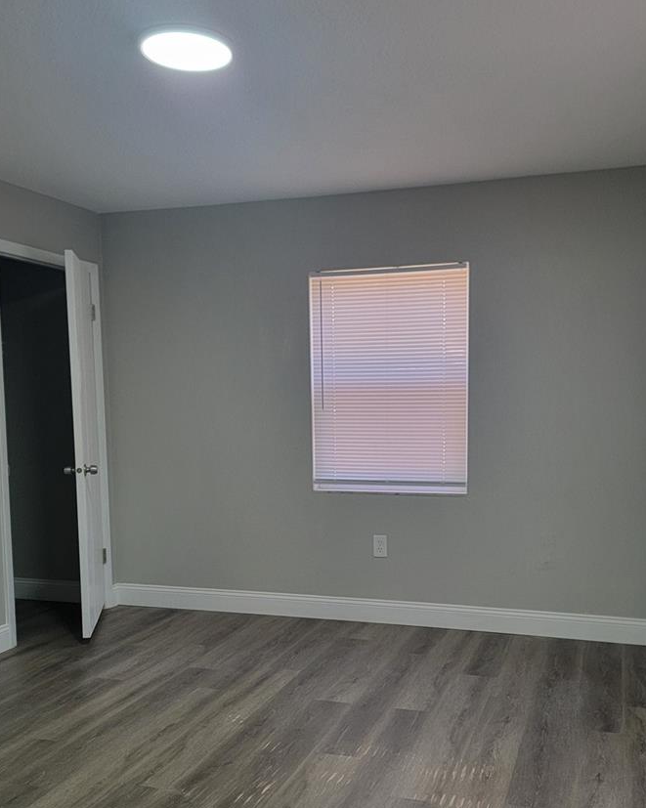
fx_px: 813
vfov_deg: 52.7
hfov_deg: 43.1
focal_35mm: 34
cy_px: 460
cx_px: 386
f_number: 1.8
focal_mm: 6.7
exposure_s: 1/120
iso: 160
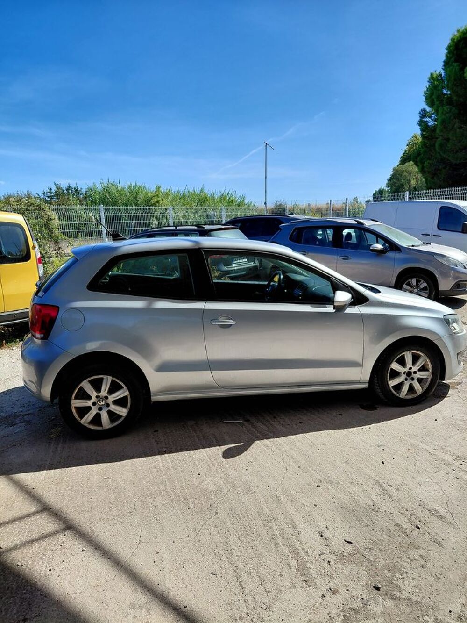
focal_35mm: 25
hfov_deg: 54.9
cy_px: 312
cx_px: 234
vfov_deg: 69.4
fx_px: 450
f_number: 1.8
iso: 50
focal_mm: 4.69
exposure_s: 1/2326
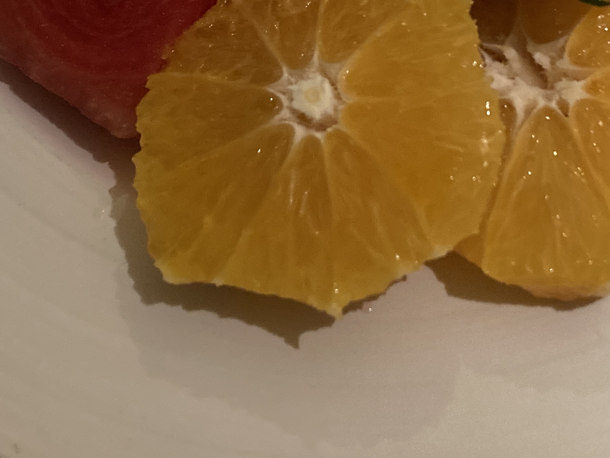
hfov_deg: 32.1
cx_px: 377
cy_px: -29
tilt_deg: -54.6
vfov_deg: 23.1
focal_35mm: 60
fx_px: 1057
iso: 640
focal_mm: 3.99
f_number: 1.8
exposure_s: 1/28
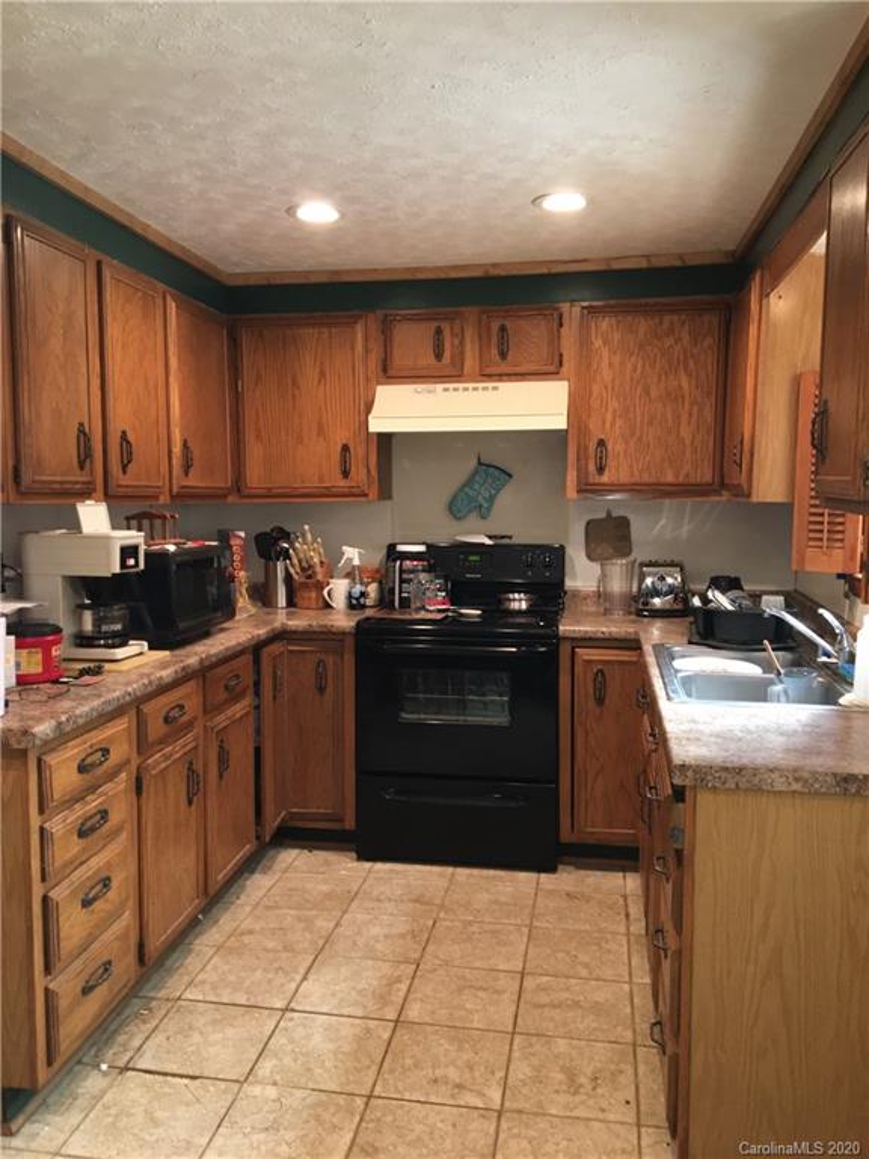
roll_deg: +0.3
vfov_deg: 61.7
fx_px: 971
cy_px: 580
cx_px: 434
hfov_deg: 48.2
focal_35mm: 29
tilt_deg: -5.3
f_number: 2.2
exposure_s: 1/30
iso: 100
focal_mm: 4.15
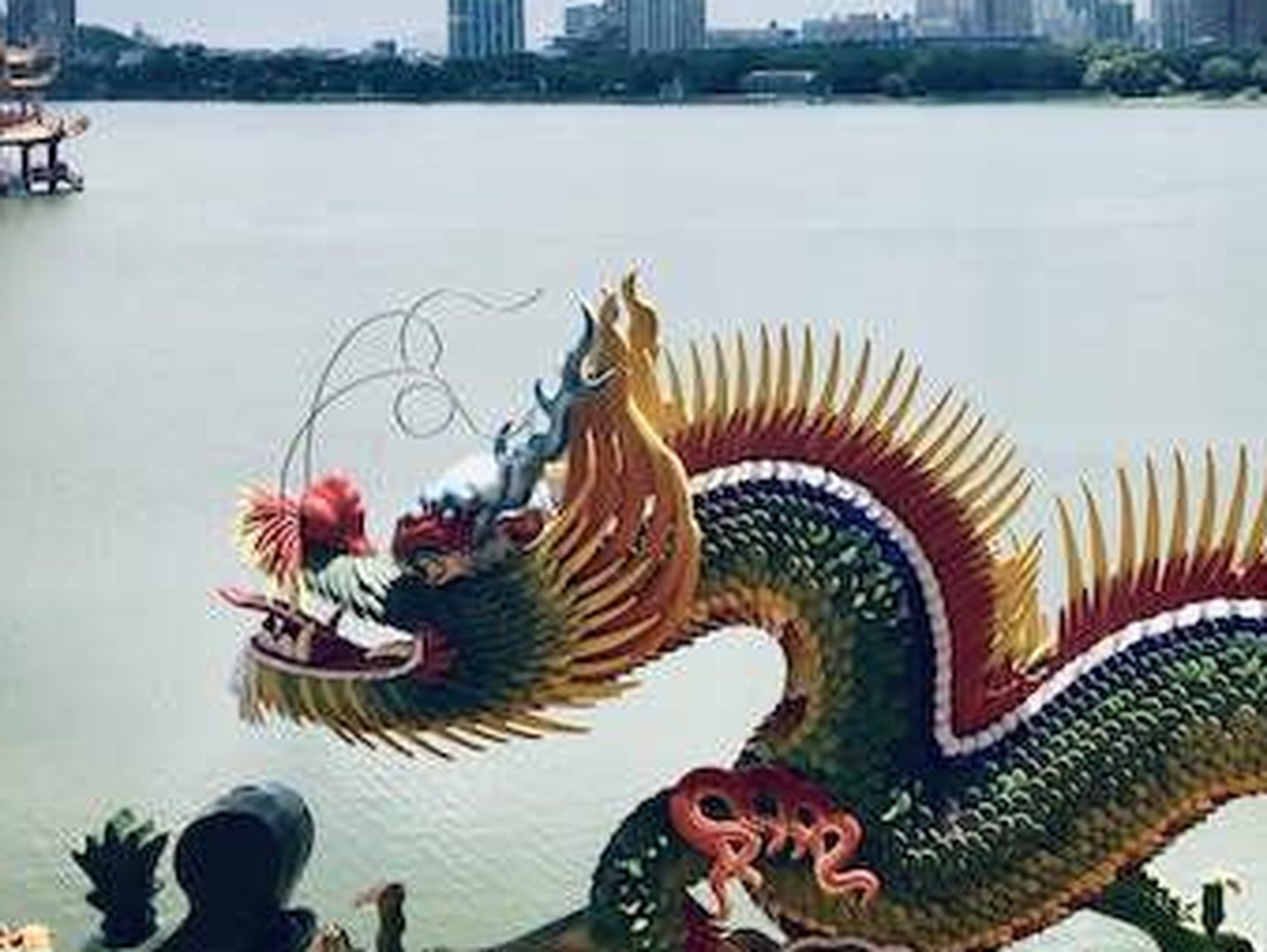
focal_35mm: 60
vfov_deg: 23.8
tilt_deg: -1.0
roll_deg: +0.2
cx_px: 1038
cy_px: 103
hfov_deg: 31.2
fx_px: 2198
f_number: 2.2
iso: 25
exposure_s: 1/3077
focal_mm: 4.15
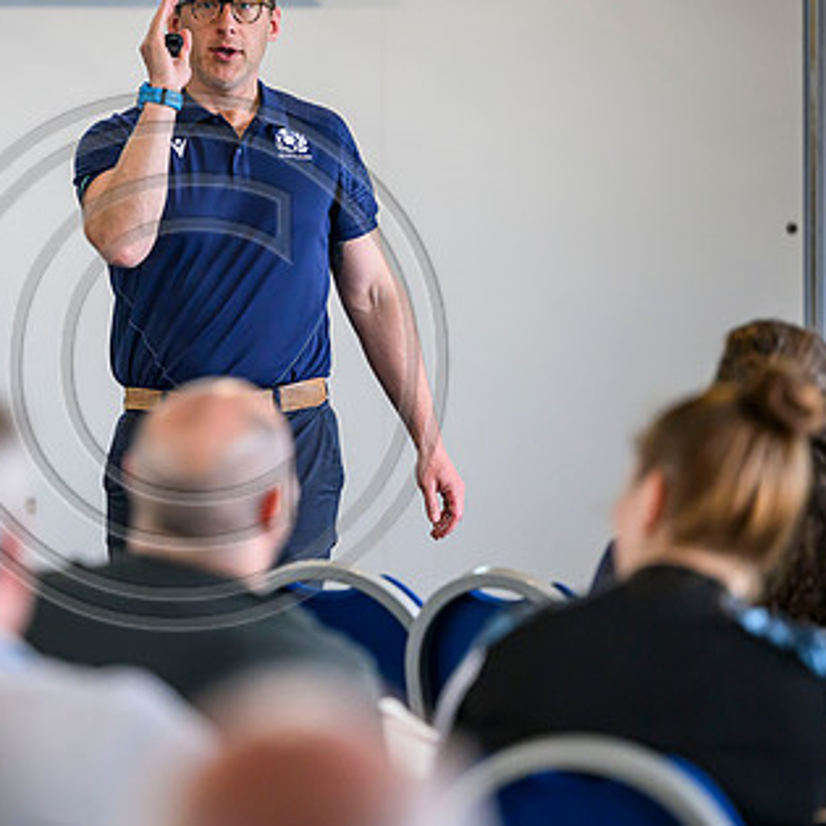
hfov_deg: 5.7
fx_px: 8261
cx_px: 266
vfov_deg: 5.7
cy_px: 293
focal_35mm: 306
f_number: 2.8
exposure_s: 1/500
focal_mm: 175
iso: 2500
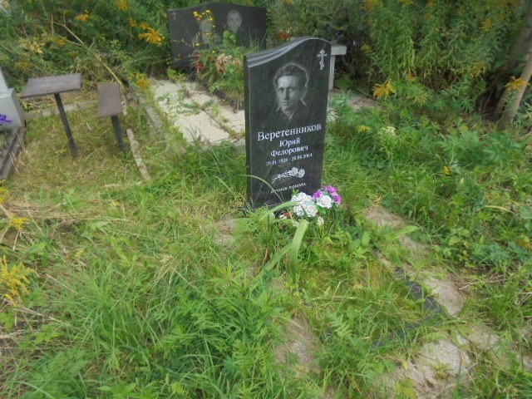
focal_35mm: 26
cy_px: 200
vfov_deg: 53.1
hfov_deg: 67.3
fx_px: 400
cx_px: 266
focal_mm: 4.6
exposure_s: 1/250
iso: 100
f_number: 3.5
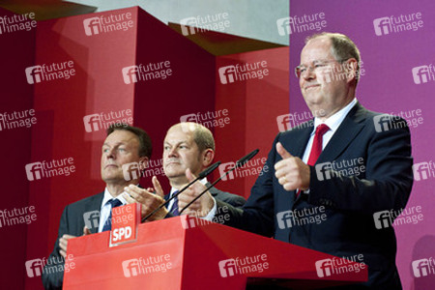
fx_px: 967
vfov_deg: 17.1
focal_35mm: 80
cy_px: 145
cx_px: 218
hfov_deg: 25.4
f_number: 8
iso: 1600
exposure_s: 1/160
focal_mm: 80
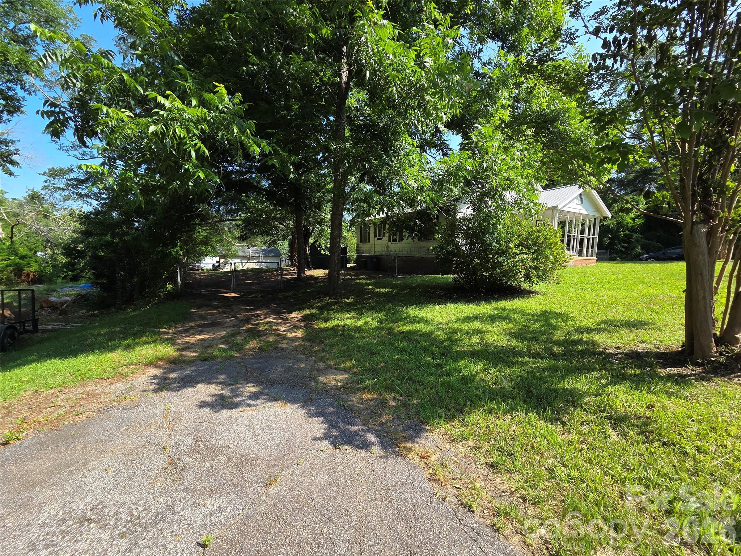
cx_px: 370
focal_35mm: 13
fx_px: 278
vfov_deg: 89.9
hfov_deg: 106.2
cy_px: 278
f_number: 2.2
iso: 50
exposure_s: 1/682
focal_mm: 2.2
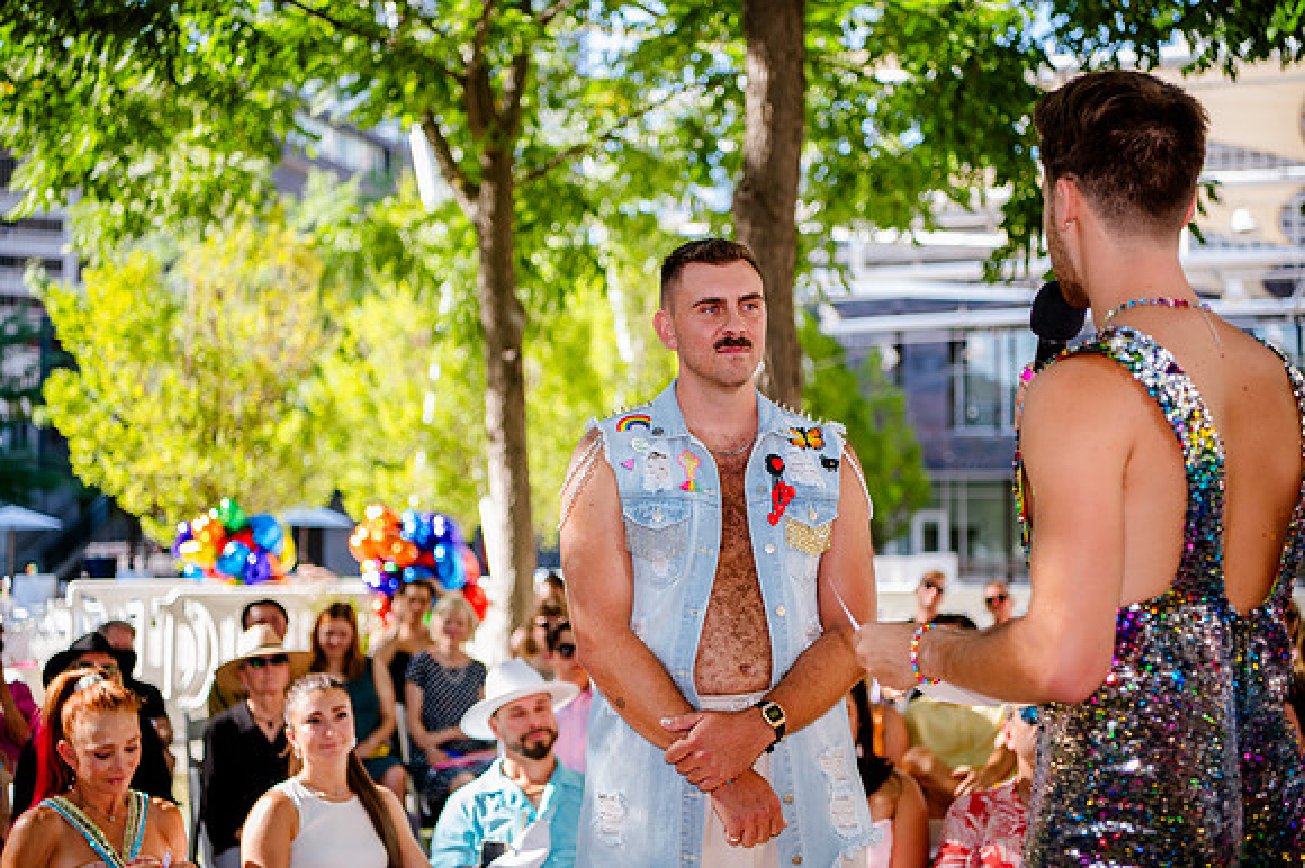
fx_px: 2101
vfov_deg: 23.4
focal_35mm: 58
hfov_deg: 34.5
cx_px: 652
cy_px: 434
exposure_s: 1/320
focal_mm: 58
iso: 200
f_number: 3.2
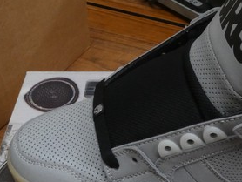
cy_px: 131
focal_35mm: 60
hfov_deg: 31.7
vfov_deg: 24.3
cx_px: 174
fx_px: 420
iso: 400
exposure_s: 1/80
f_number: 8
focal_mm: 4.1
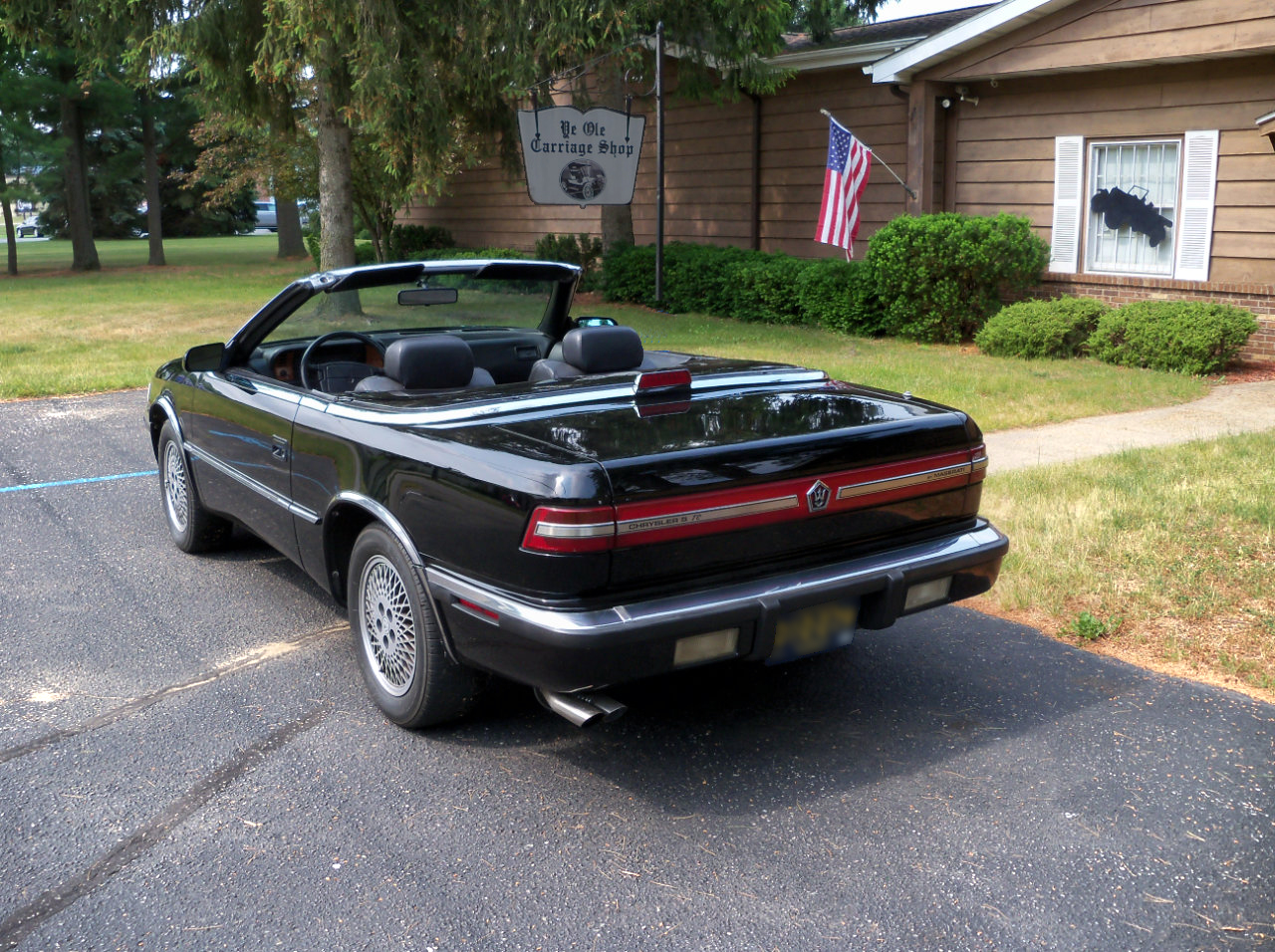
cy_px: 476
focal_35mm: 35
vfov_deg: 40.6
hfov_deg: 52.7
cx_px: 638
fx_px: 1287
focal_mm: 6.2
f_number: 3.5
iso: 80
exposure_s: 1/250
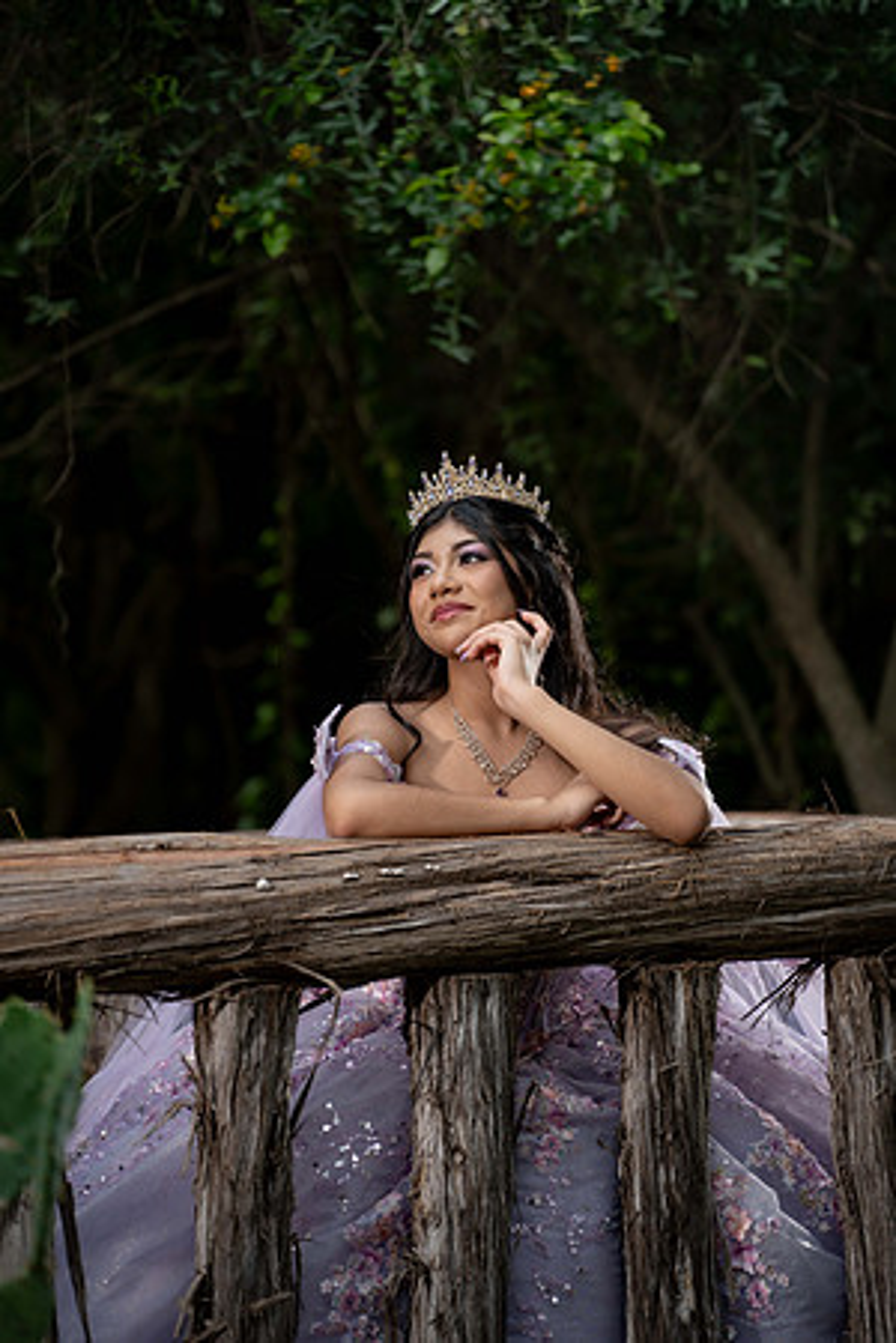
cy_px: 672
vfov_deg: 13.7
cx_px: 448
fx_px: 5600
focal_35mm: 150
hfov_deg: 9.1
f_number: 2.8
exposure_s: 1/1000
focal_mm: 150
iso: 200
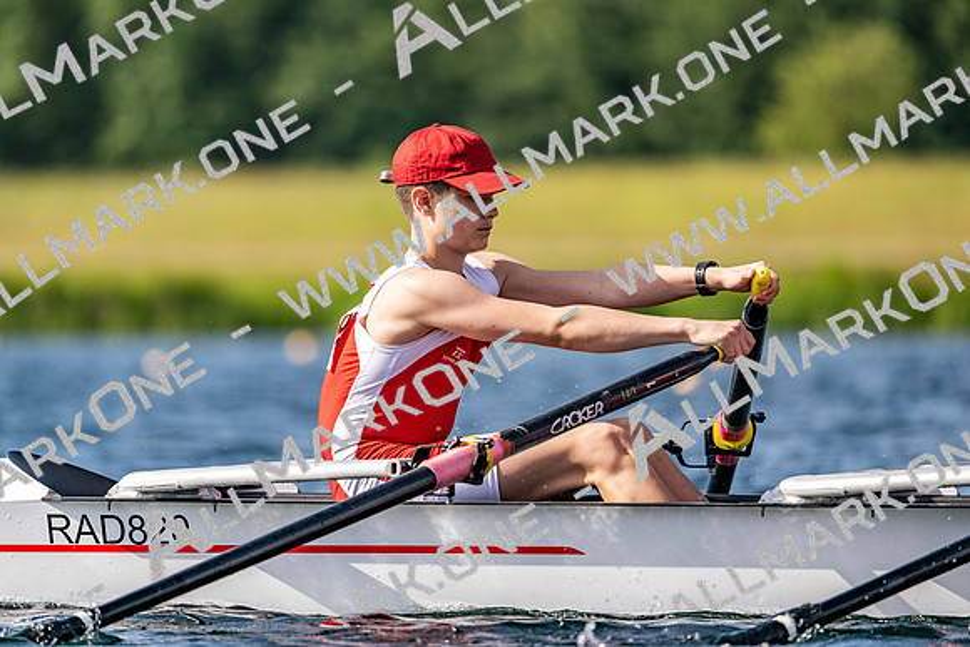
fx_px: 10780
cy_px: 324
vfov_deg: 3.4
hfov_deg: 5.2
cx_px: 485
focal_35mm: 400
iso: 250
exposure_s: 1/2500
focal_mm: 400
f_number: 4.5
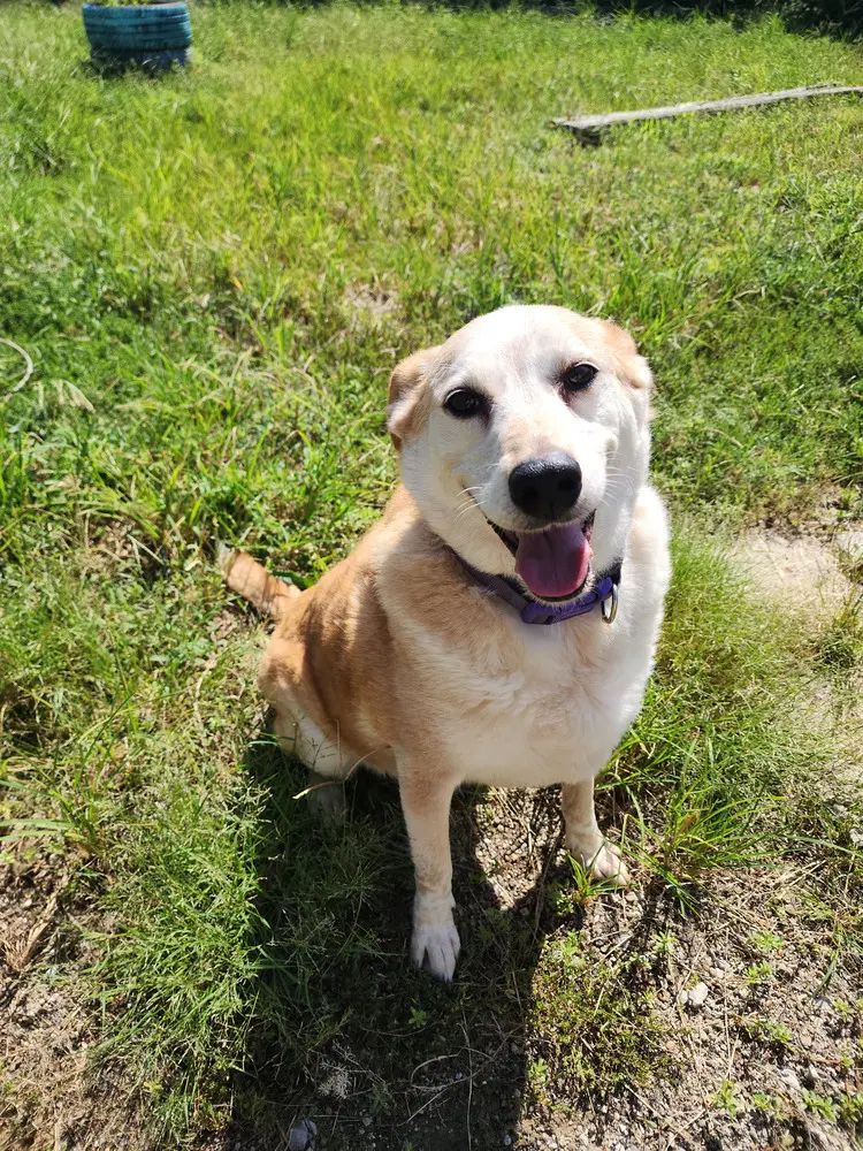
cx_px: 432
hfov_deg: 58.9
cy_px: 576
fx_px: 765
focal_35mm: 23
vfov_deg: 73.9
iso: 12
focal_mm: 6.4
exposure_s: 1/657
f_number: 1.8
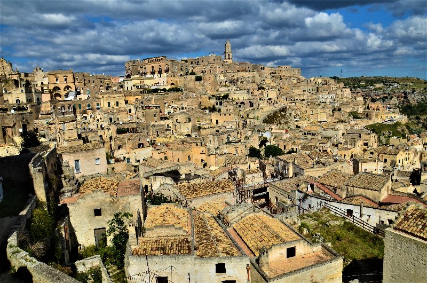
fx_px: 320
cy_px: 142
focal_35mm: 27
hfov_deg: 67.5
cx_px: 214
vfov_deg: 47.7
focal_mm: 18
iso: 320
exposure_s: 1/500
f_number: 11
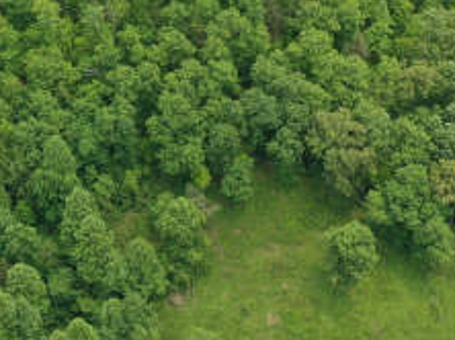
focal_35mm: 91
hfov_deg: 21.6
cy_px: 4
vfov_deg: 15.9
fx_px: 1195
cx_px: 205
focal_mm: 10.26
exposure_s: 1/240
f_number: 5.6
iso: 100
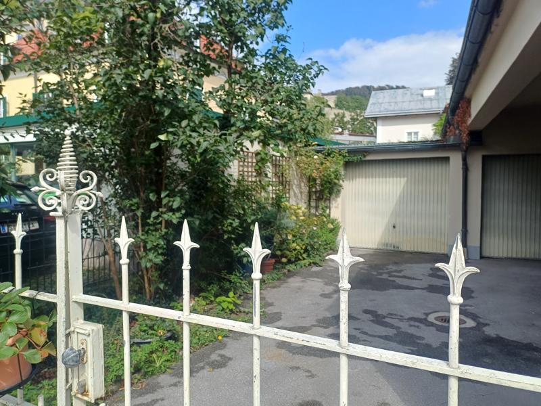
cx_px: 270
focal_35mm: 25
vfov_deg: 54.9
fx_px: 391
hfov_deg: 69.4
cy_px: 203
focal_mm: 4.65
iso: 50
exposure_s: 1/898
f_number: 1.8
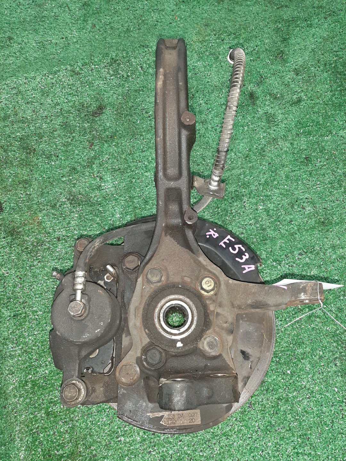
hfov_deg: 53.1
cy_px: 230
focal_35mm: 26
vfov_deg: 67.3
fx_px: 347
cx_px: 173
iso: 271
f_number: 1.7
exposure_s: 1/25
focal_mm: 3.93
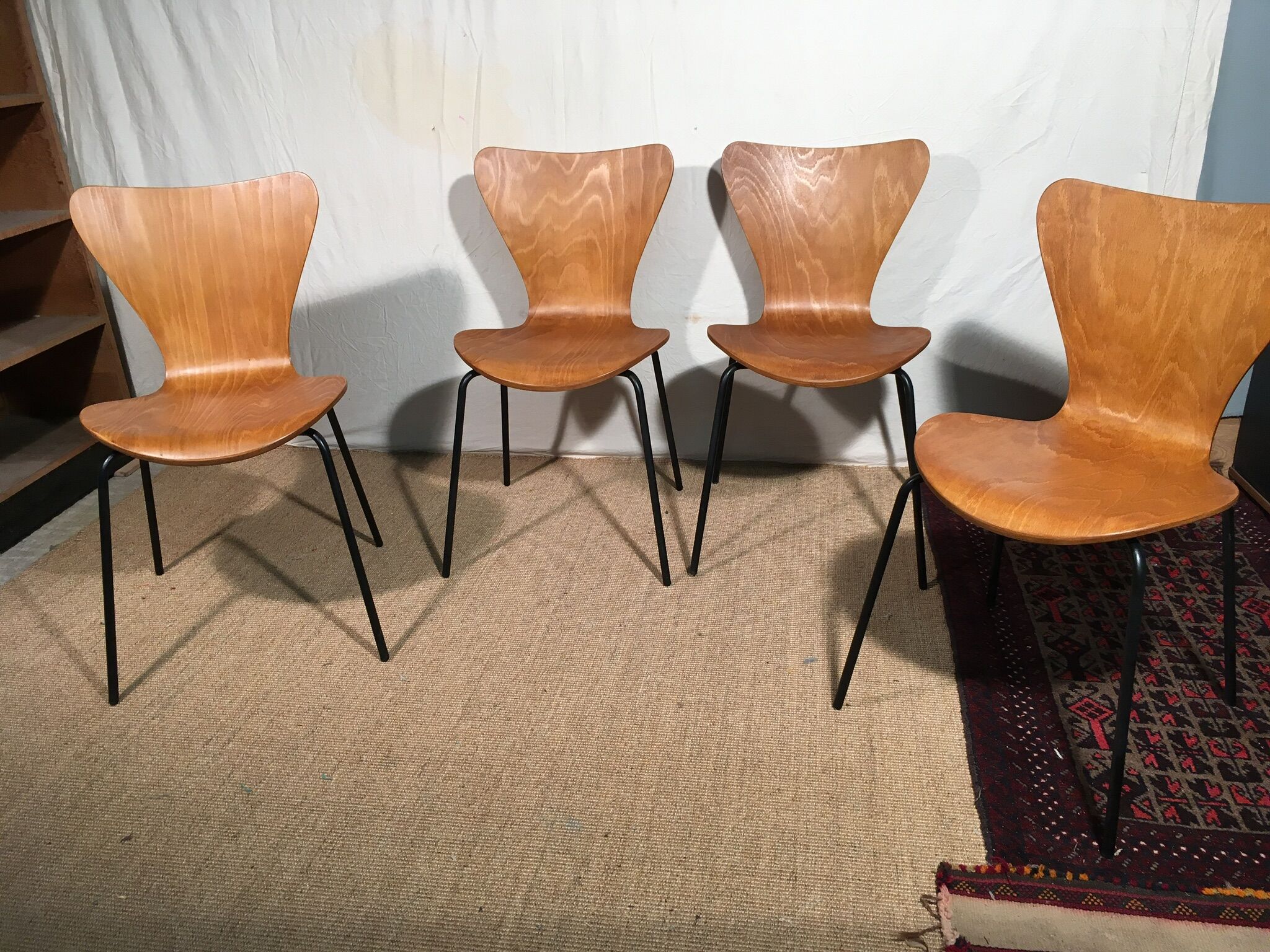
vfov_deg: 48.2
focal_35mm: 29
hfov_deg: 61.7
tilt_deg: -25.8
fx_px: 1064
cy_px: 476
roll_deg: +2.5
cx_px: 635
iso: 32
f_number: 2.2
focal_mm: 4.15
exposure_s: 1/33
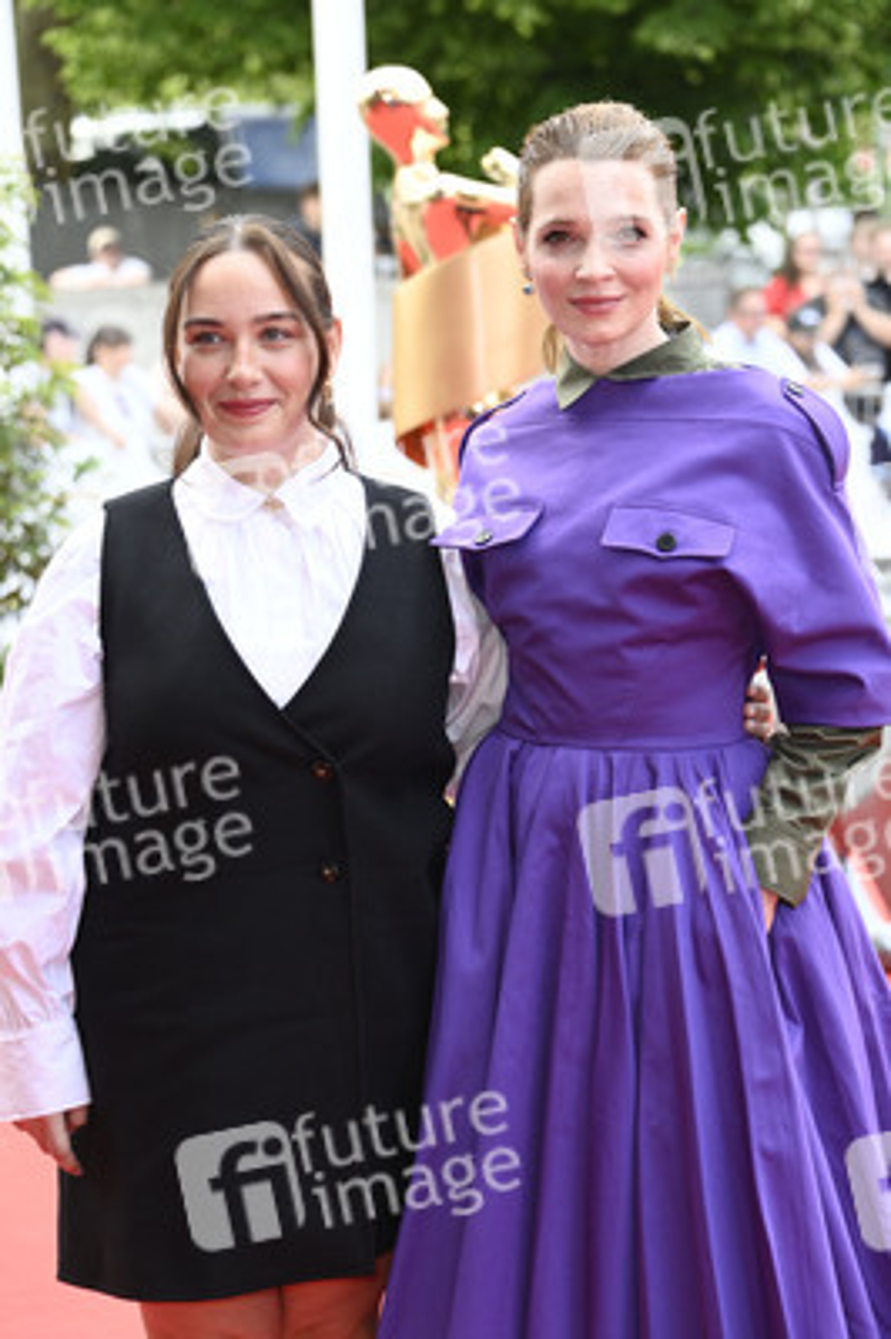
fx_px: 3905
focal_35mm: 105
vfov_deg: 19.5
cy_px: 670
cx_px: 446
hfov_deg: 13.0
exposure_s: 1/250
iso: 640
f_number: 5.6
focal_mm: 105
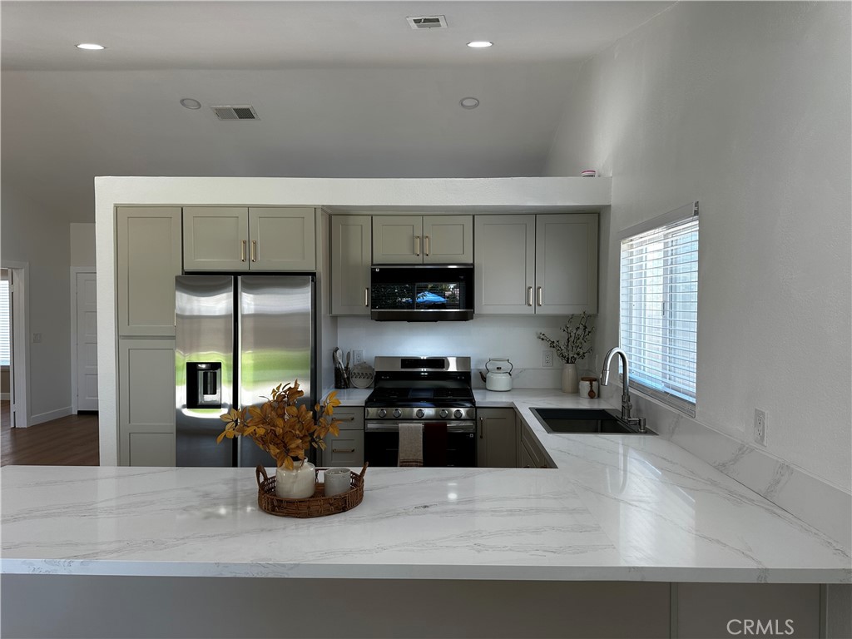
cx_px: 426
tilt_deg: -1.2
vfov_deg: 56.8
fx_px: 591
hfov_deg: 71.6
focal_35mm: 24
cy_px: 320
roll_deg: -1.2
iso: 64
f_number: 1.78
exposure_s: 1/120
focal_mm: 6.86
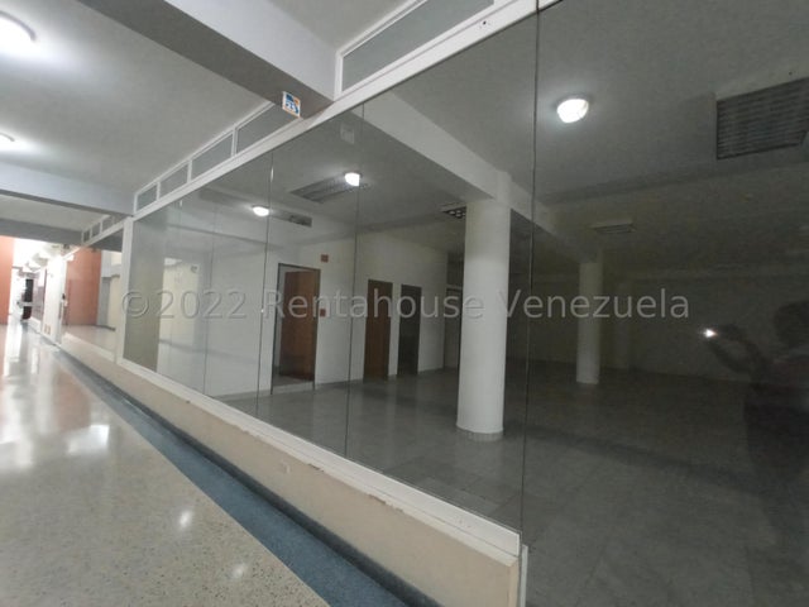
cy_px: 304
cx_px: 404
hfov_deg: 98.2
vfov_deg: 81.7
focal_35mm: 15
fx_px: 351
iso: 1049
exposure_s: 1/20
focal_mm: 1.65
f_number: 2.2
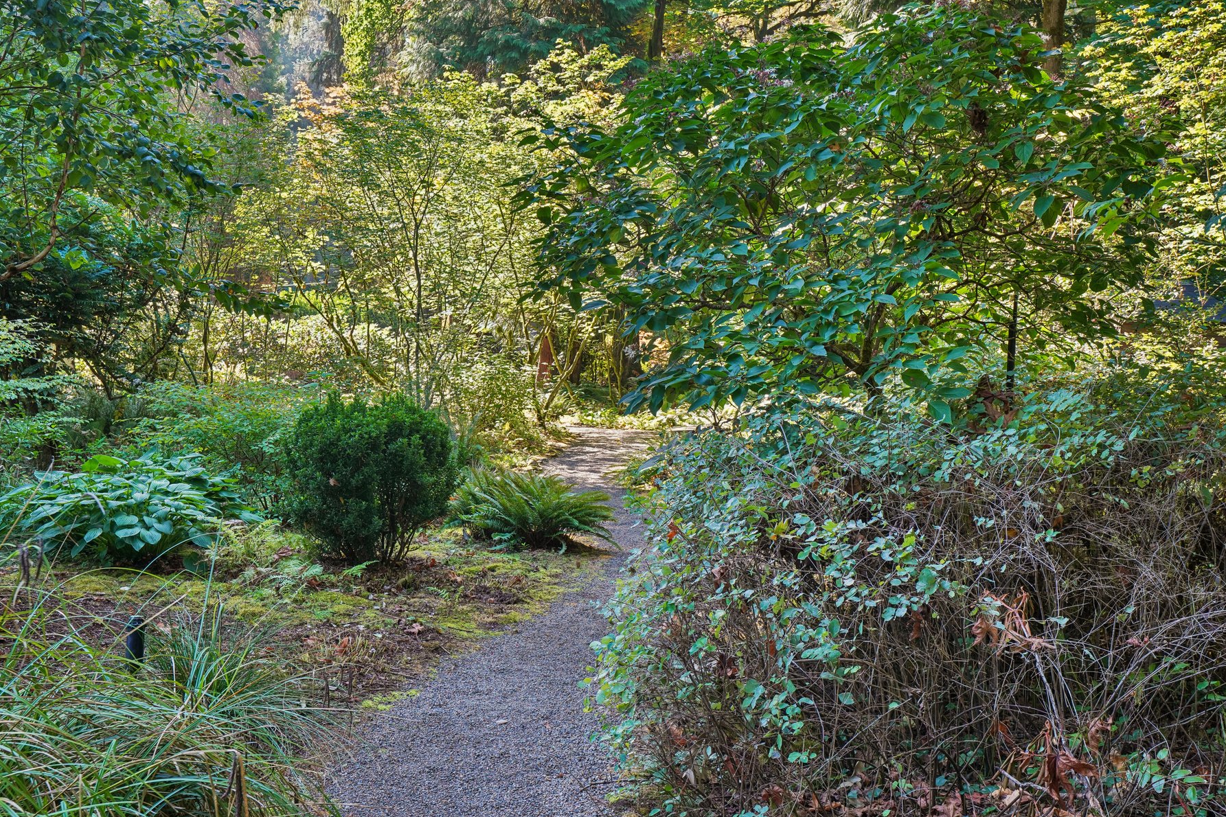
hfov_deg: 49.6
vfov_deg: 34.2
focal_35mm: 39
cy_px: 390
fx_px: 1328
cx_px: 615
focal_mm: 34
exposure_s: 1/30
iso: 400
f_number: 8
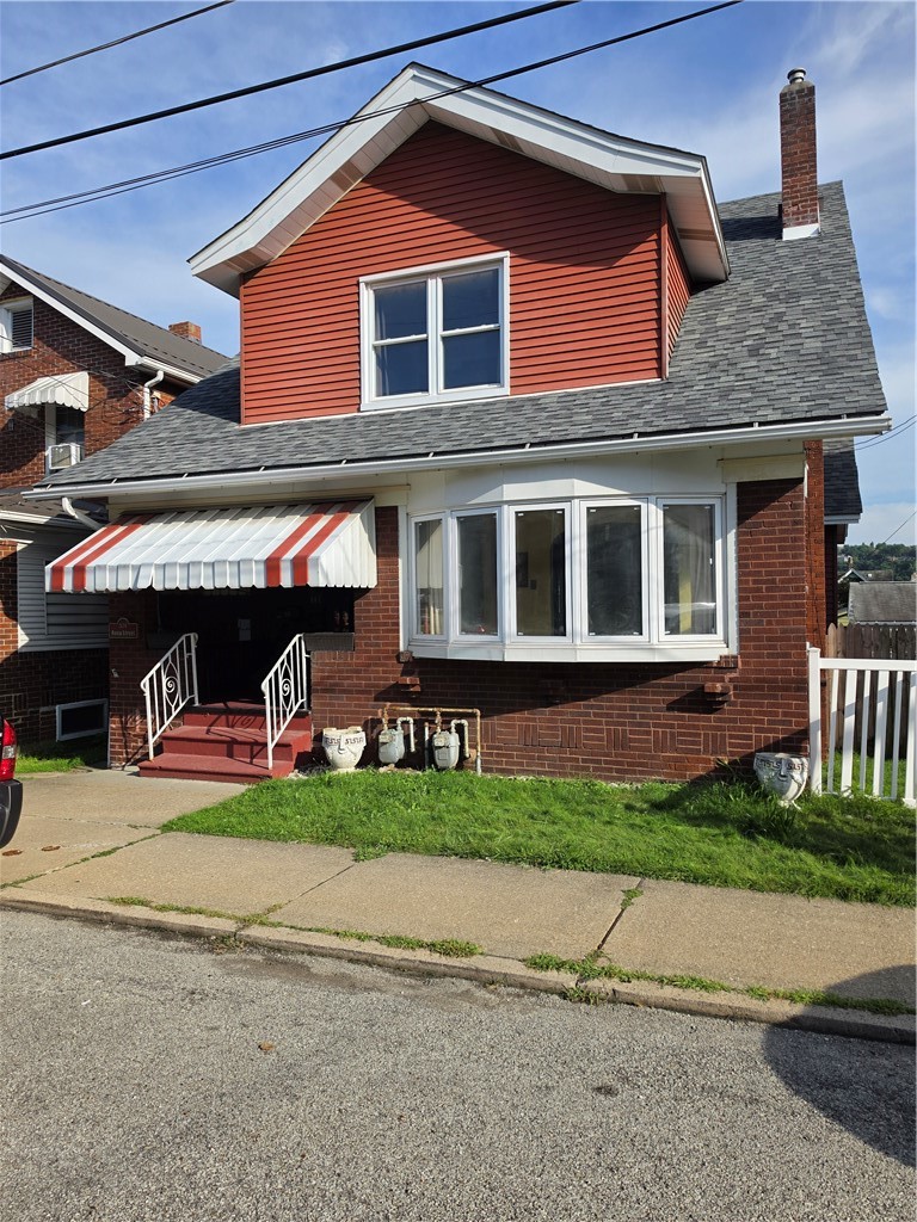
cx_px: 458
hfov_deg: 58.9
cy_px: 611
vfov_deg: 73.9
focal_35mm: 23
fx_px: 812
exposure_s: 1/6147
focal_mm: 6.5
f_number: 1.4
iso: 64
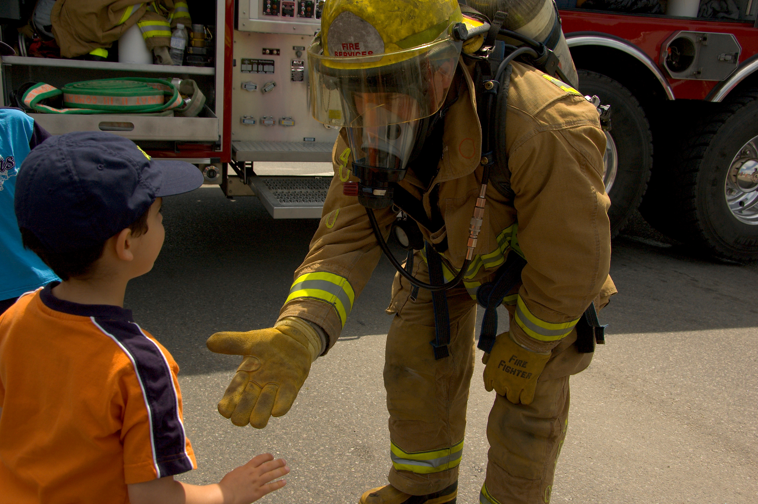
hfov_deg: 53.2
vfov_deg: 36.8
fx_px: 757
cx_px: 379
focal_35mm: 36
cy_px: 252
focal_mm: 24
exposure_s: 1/800
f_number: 7.1
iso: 200
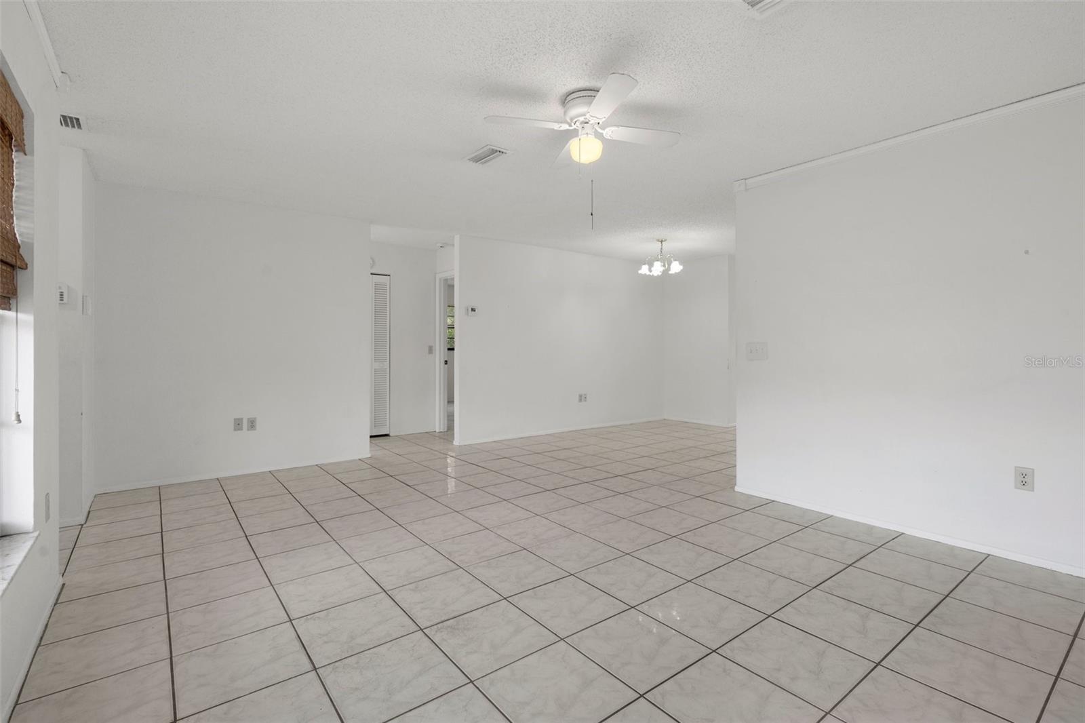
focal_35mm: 16
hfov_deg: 96.7
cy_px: 362
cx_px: 542
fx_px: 482
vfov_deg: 73.7
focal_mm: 16
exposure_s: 1/5
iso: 400
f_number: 8
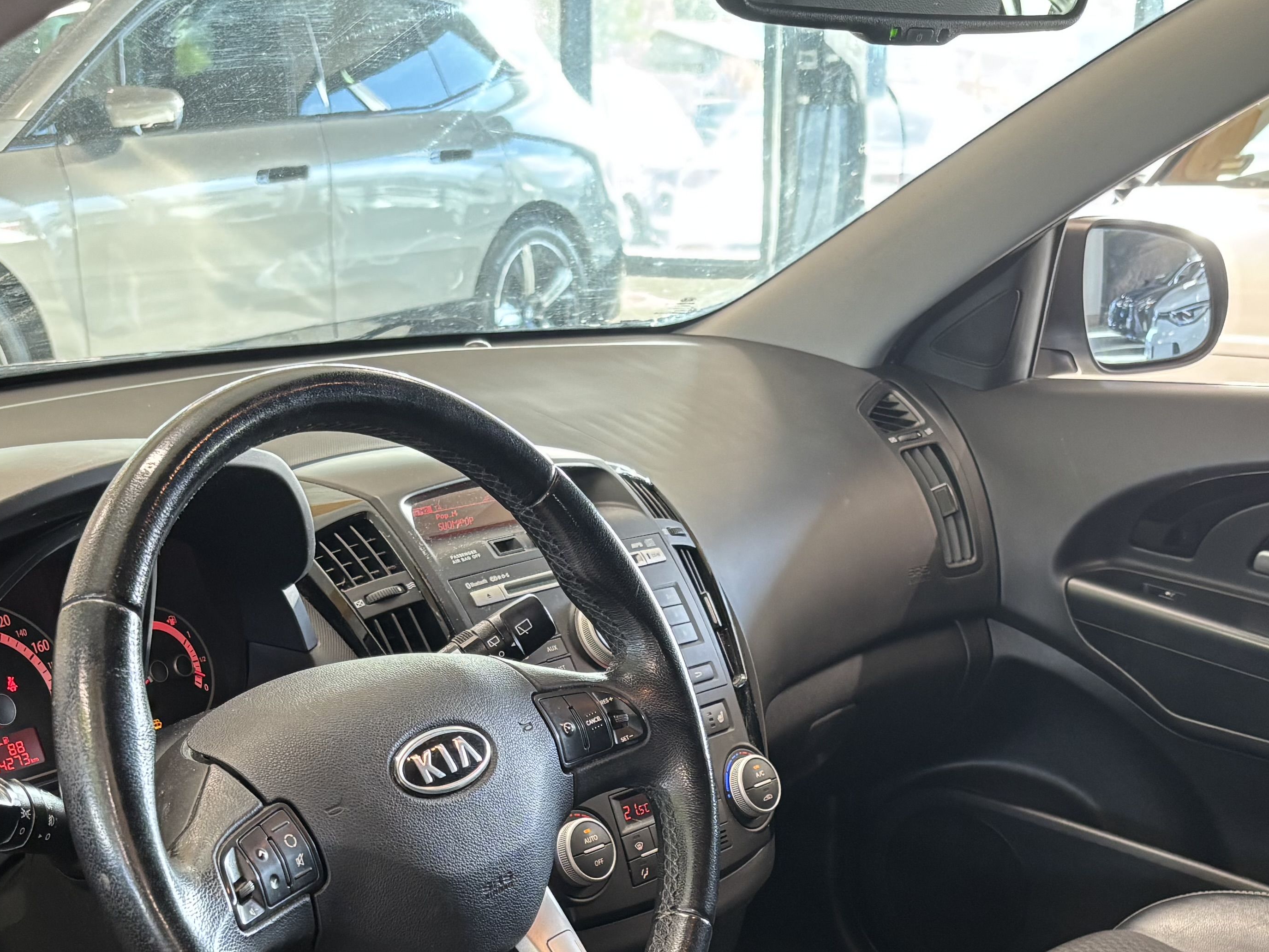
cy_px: 863
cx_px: 657
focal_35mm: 54
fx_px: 1980
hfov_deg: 35.5
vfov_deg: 26.1
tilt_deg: -21.2
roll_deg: -0.6
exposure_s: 1/60
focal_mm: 5.96
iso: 200
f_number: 1.6
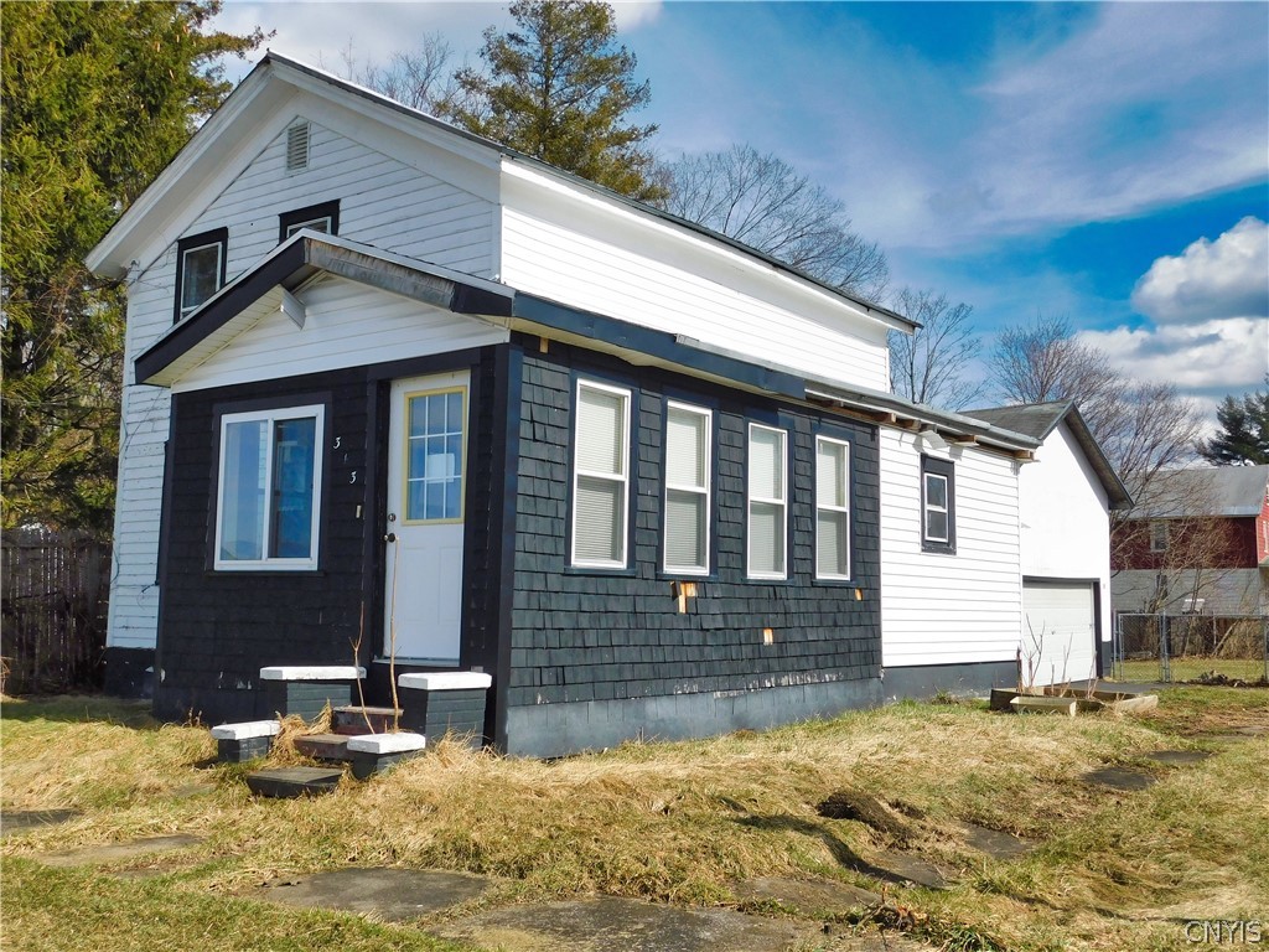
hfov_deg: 51.4
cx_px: 634
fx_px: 1320
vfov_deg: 39.7
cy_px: 476
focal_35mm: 36
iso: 125
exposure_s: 1/400
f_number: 7
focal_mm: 6.3
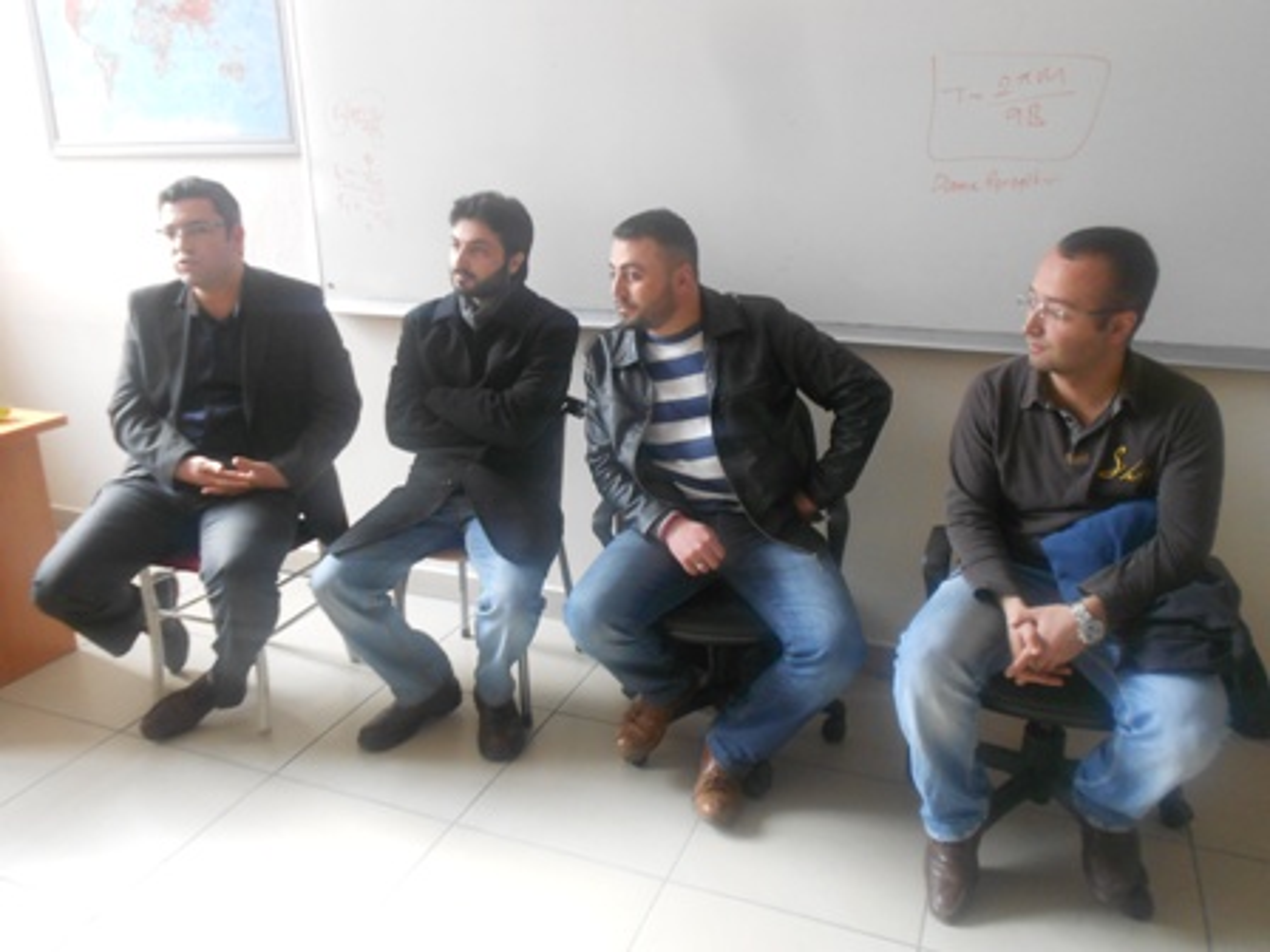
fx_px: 1064
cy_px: 476
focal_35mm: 29
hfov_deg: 61.7
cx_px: 635
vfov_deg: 48.2
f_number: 3.4
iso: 250
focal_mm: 5.1
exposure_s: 1/30
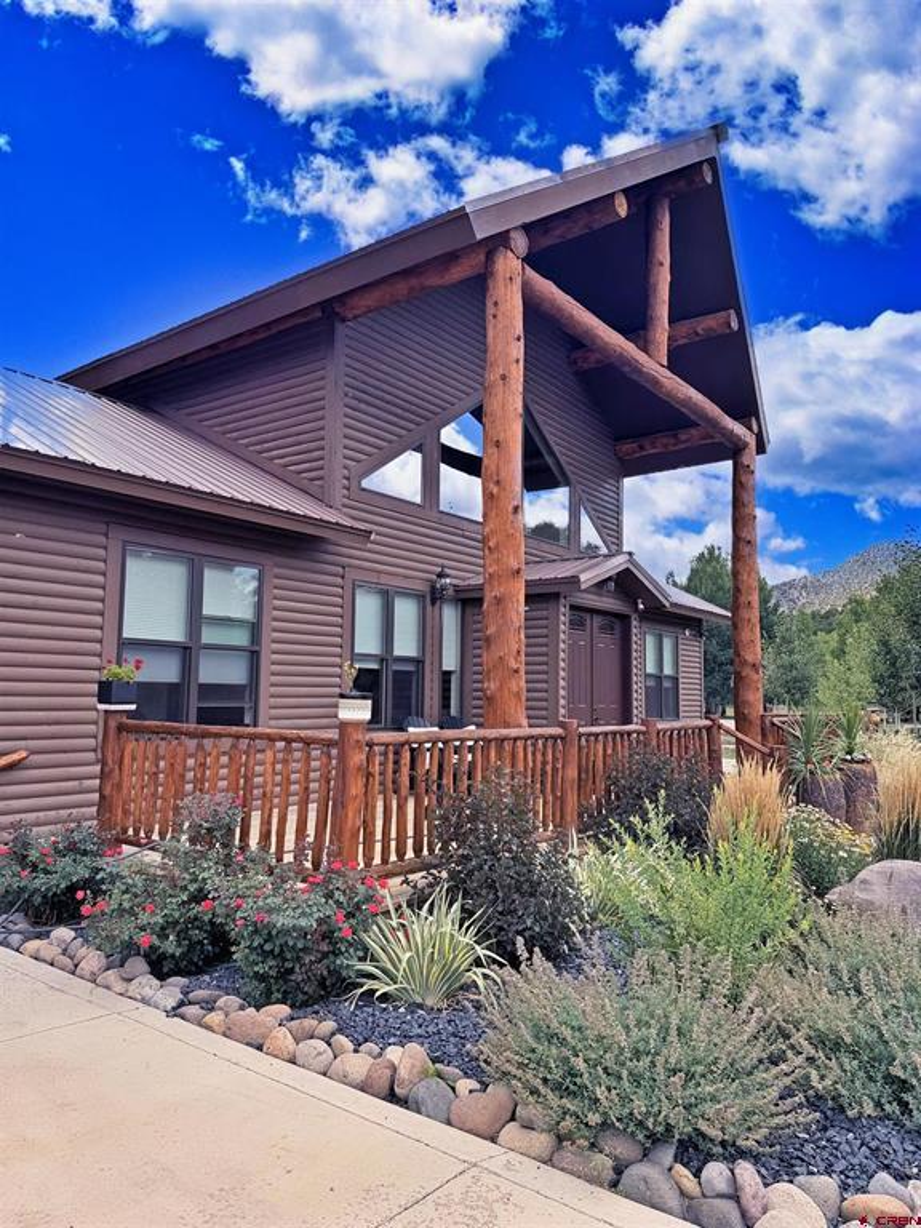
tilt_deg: +5.0
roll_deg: -0.4
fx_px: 851
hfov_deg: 56.8
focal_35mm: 24
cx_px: 460
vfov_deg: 71.6
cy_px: 614
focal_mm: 6.76
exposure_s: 1/3425
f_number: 1.78
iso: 100
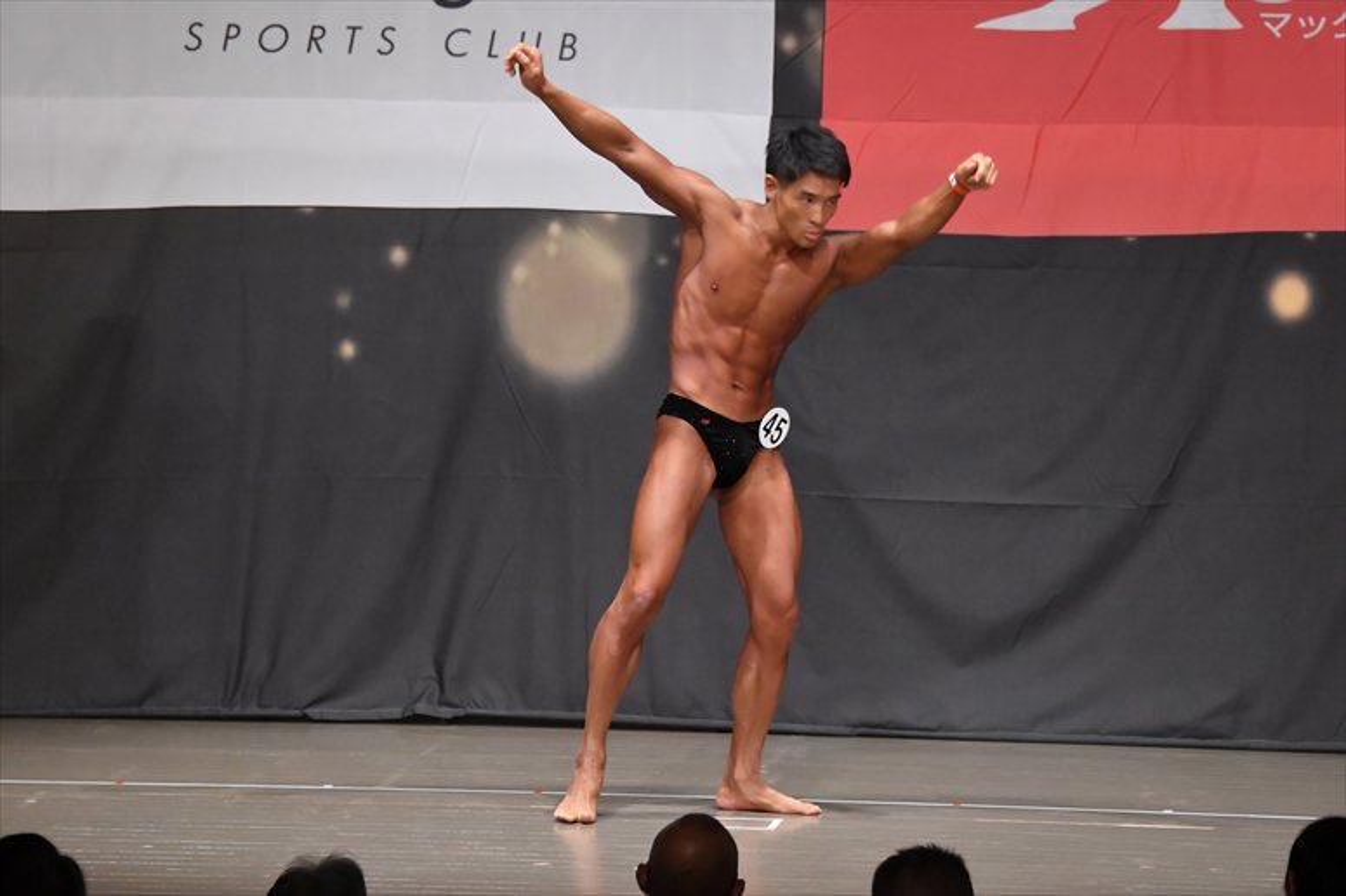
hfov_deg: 10.2
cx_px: 673
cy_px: 448
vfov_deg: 6.8
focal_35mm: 202
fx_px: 7549
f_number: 5.6
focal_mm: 135
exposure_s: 1/400
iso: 6400
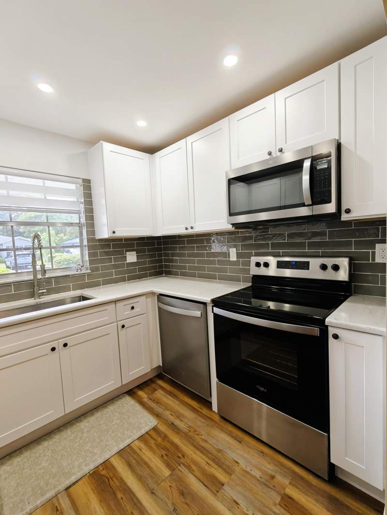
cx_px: 194
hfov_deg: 81.8
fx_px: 224
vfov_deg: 98.2
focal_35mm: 15
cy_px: 258
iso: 250
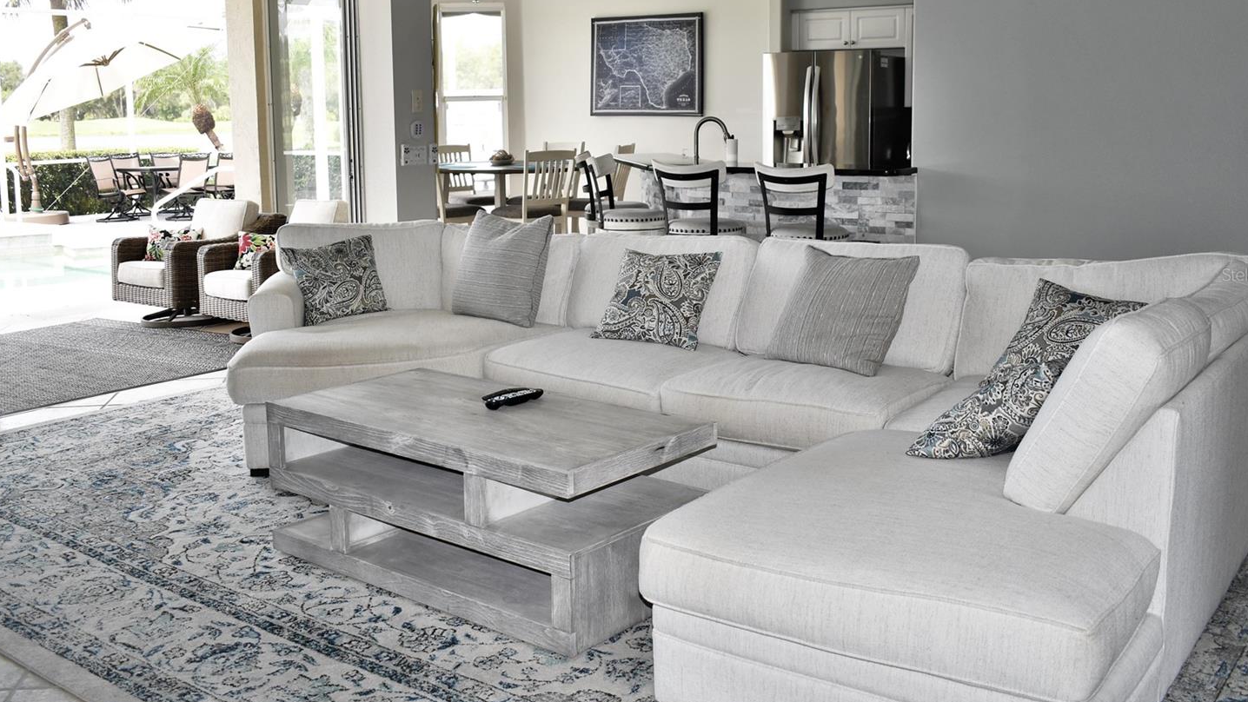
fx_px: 1158
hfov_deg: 56.6
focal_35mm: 35
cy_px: 275
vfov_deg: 33.6
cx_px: 604
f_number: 3.8
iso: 200
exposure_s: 1/160
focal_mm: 20
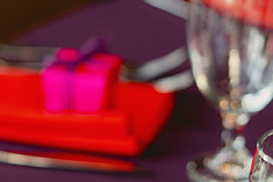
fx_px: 1844
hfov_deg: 8.5
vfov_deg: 5.6
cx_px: 138
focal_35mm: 243
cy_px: 234
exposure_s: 1/125
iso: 800
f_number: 2.2
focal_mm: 85
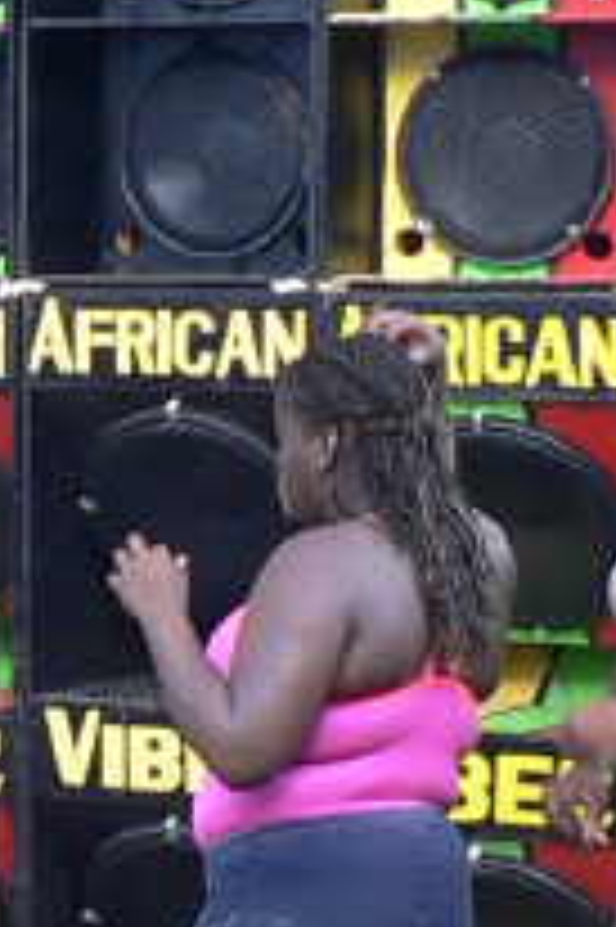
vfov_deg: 19.3
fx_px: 2725
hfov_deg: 12.9
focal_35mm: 106
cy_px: 490
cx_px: 234
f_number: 2.8
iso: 64
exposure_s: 1/30
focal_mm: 6
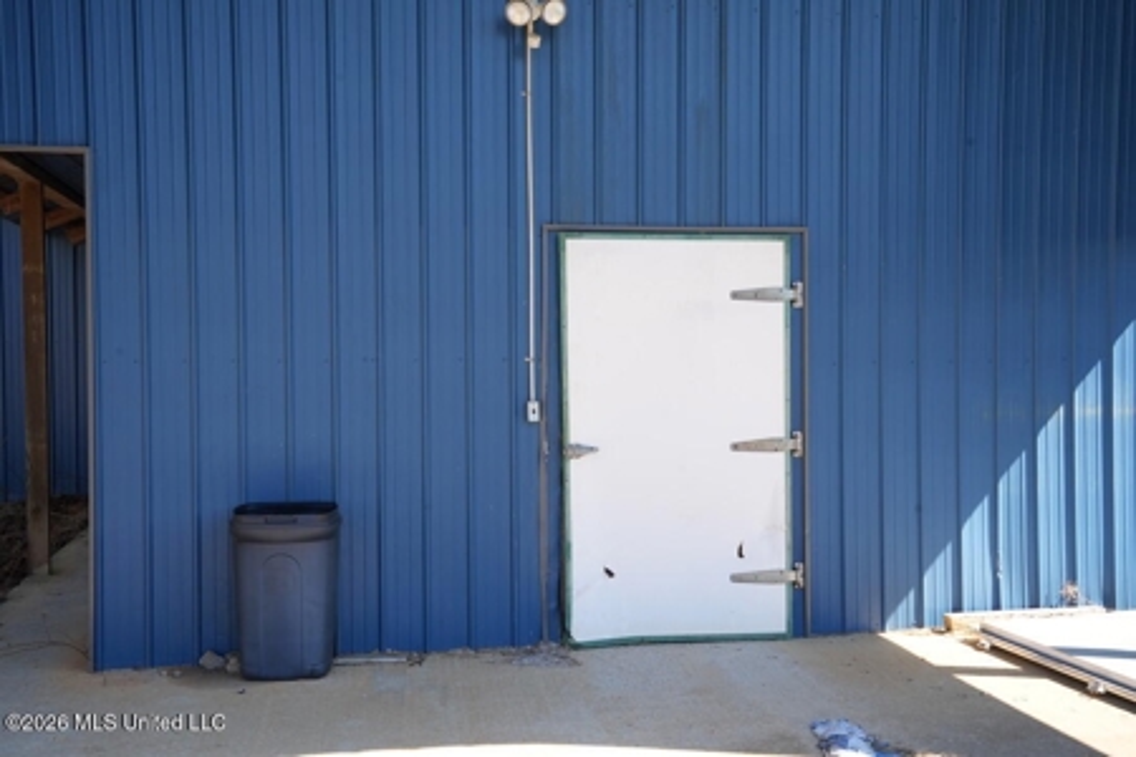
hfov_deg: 46.4
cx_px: 568
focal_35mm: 42
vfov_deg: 31.9
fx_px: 1325
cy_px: 378
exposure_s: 1/50
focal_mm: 42
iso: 200
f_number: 11
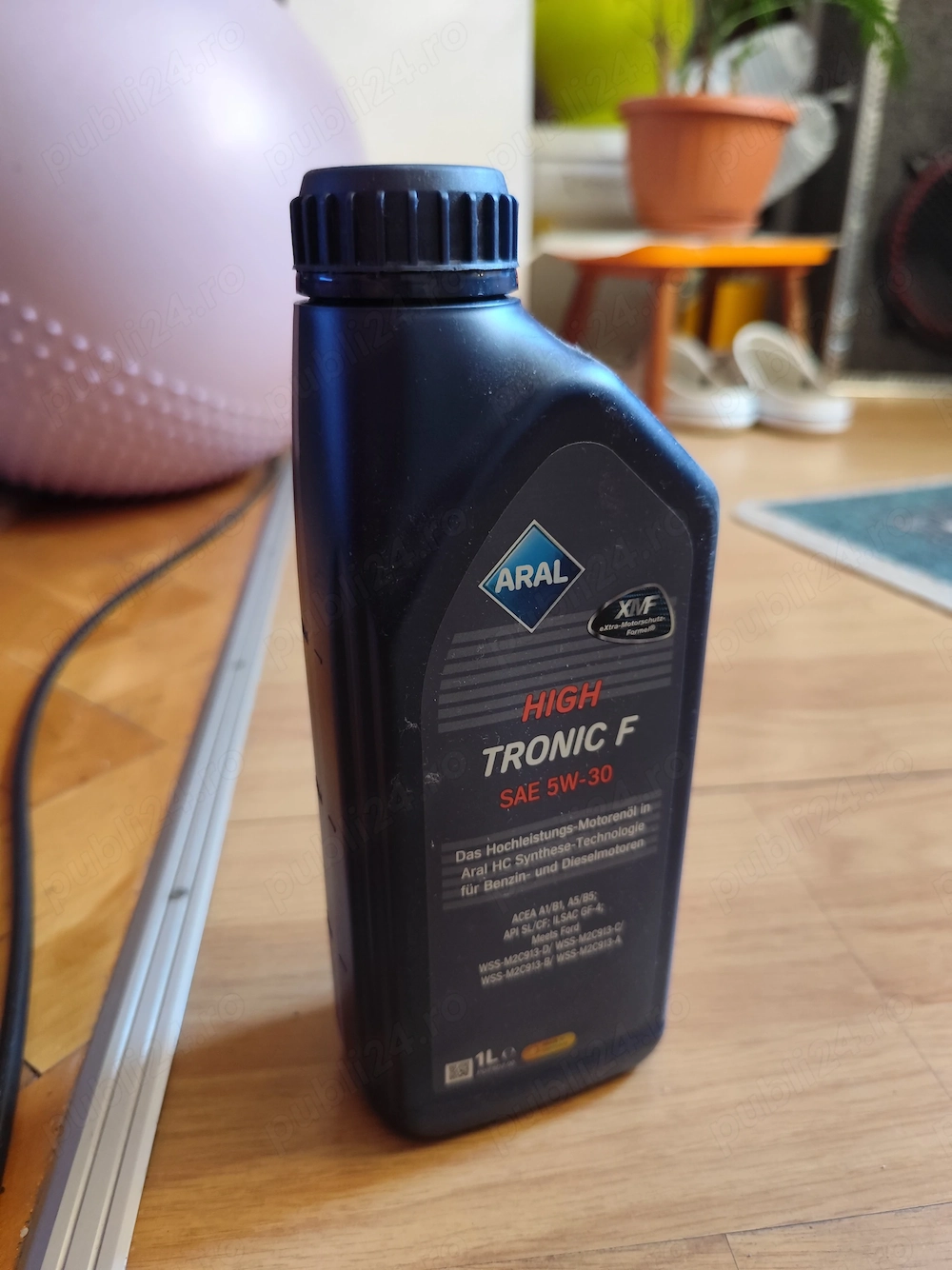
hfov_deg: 58.9
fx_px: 844
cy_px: 635
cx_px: 476
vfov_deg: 73.9
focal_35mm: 23
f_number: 1.65
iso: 640
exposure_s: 1/25
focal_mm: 6.14
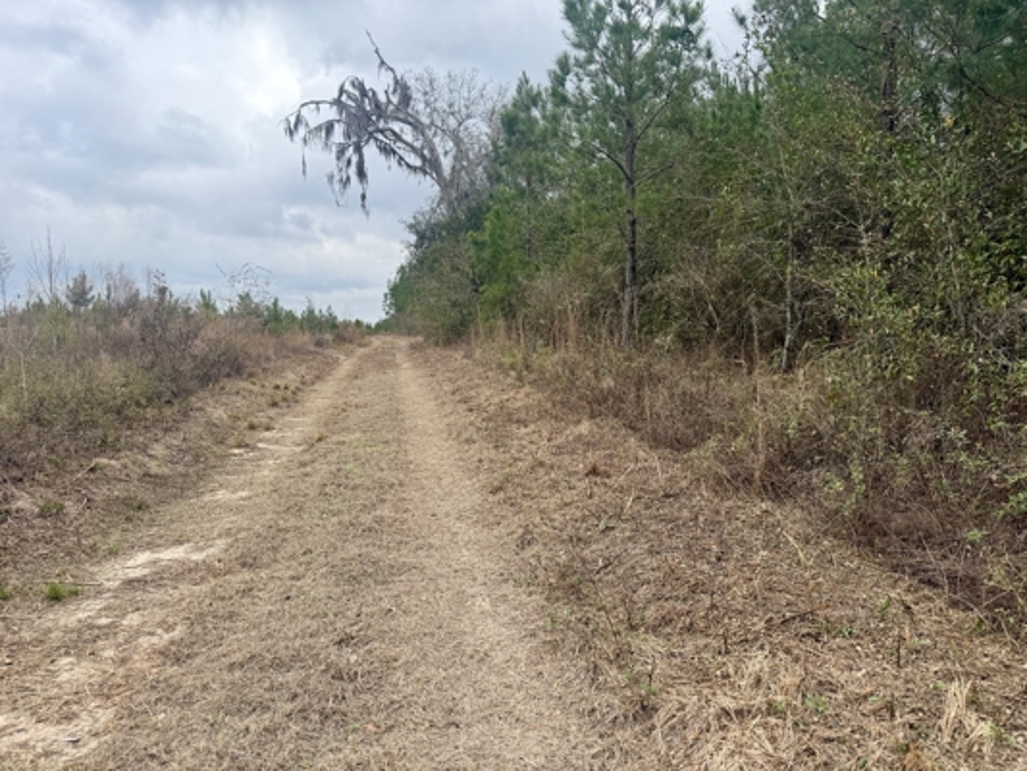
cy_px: 386
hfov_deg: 71.6
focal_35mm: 24
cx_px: 514
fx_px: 712
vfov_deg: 56.8
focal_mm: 6.76
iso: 100
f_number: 1.78
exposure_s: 1/3425
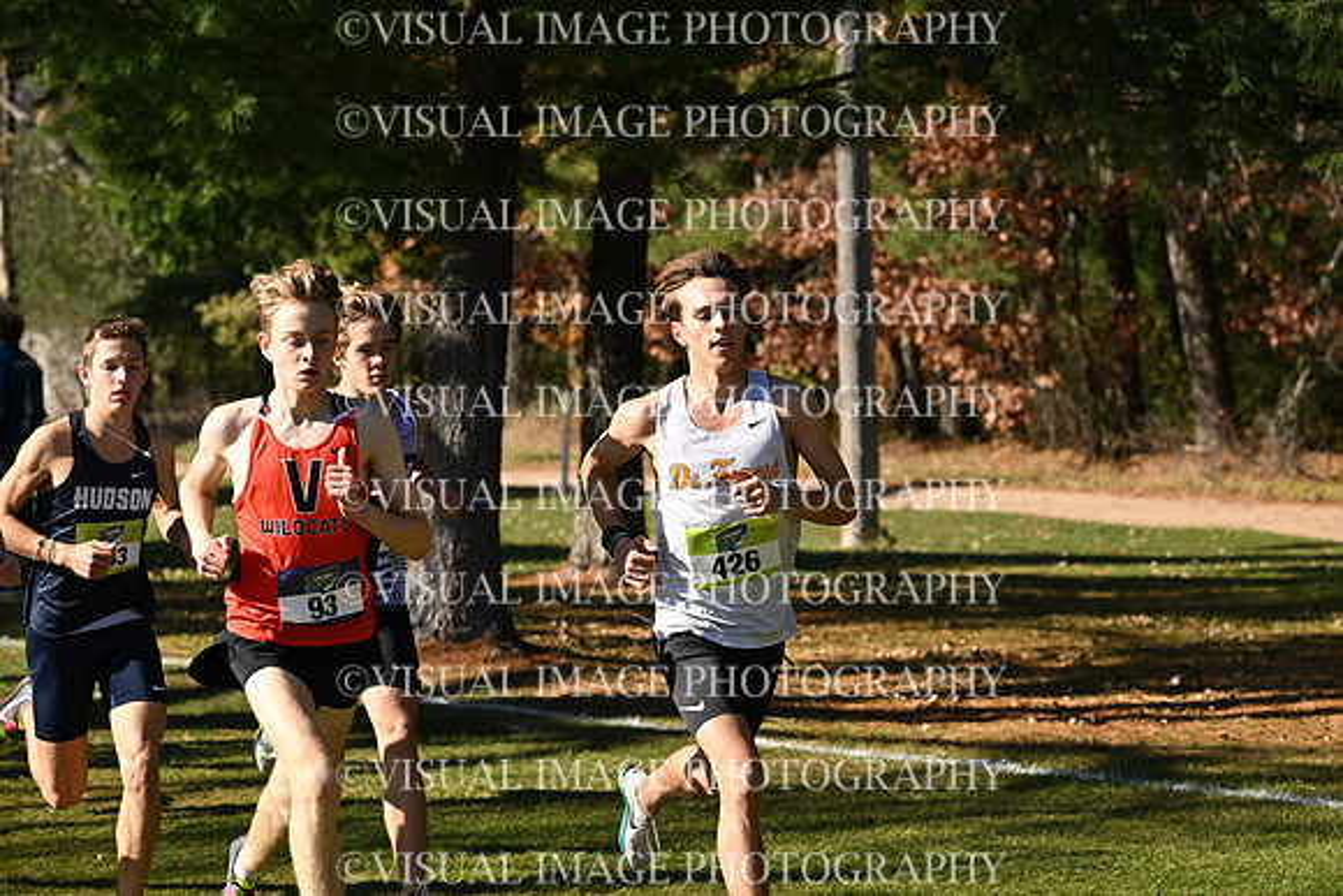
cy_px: 448
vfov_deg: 9.5
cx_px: 672
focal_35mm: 145
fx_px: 5410
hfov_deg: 14.2
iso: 400
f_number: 7.1
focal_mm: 145
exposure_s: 1/1000
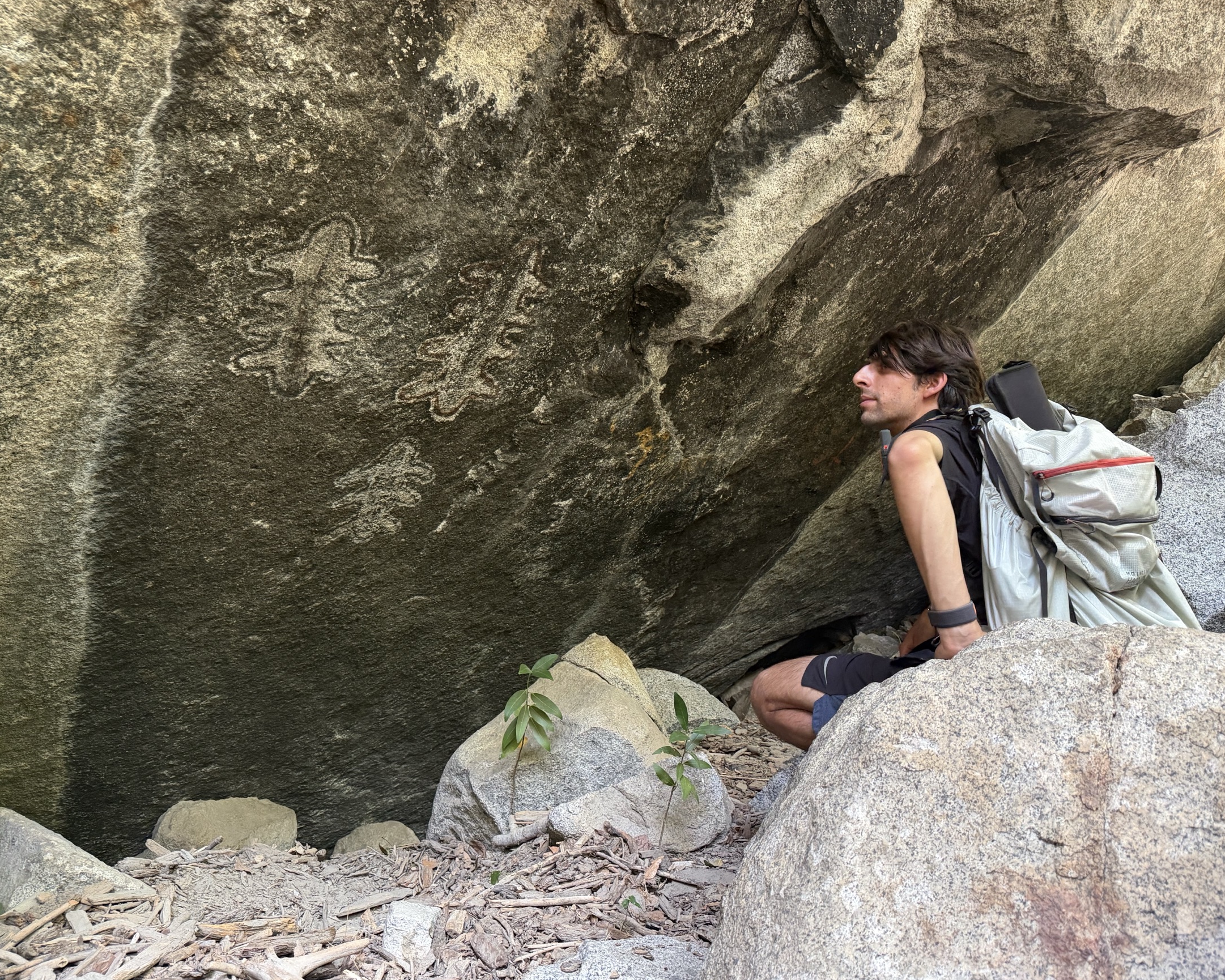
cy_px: 478
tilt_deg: +6.2
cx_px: 624
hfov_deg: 66.0
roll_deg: +4.1
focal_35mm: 26
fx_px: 943
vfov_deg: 54.9
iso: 400
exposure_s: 1/60
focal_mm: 6.76
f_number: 1.78
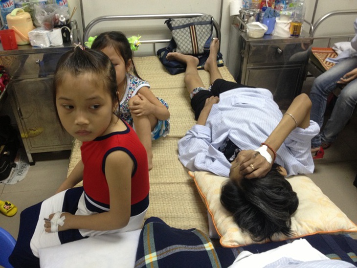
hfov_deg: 52.6
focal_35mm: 35
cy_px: 134
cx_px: 178
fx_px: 361
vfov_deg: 40.7
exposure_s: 1/20
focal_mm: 4.28
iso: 160
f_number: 2.4
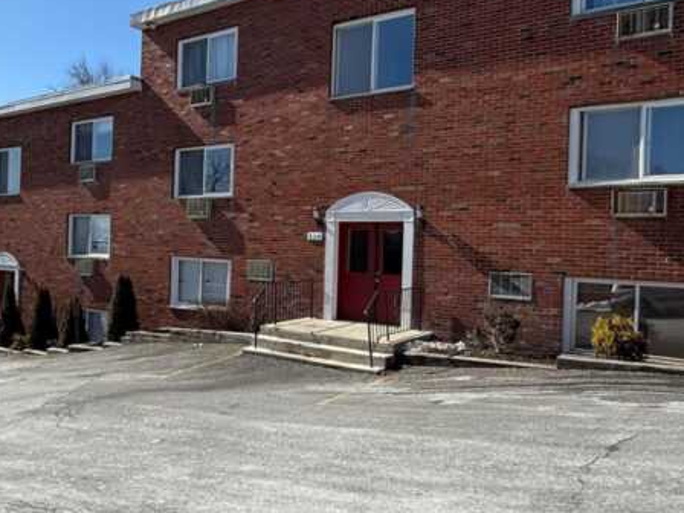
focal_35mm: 32
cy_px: 246
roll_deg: -1.7
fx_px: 632
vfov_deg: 44.2
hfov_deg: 56.1
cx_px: 252
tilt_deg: -0.1
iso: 50
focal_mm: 2.22
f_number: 2.2
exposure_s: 1/1795
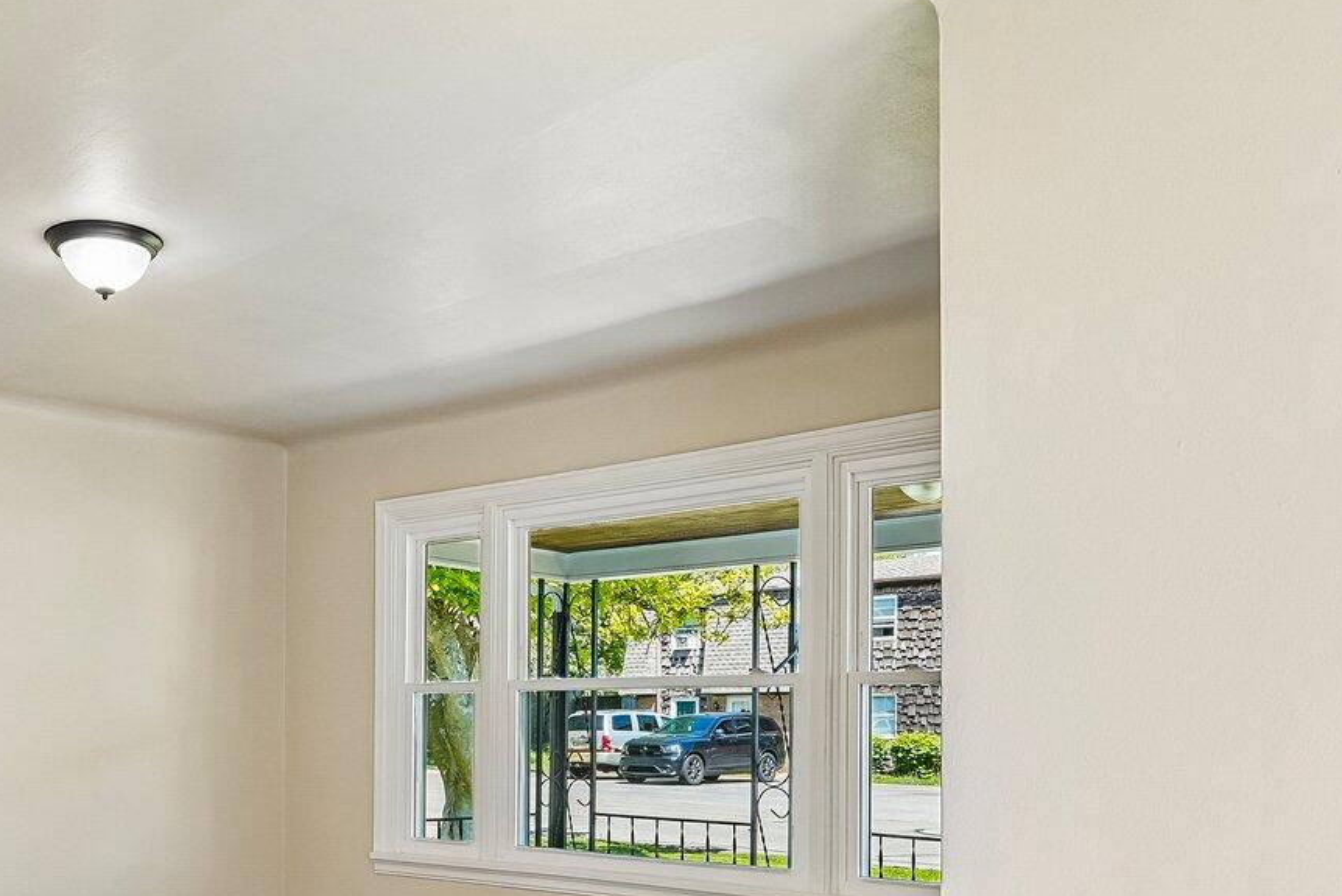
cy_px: 744
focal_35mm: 39
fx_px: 1461
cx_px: 439
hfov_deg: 48.4
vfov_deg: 32.9
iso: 125
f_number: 8
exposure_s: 1/30
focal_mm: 16.5
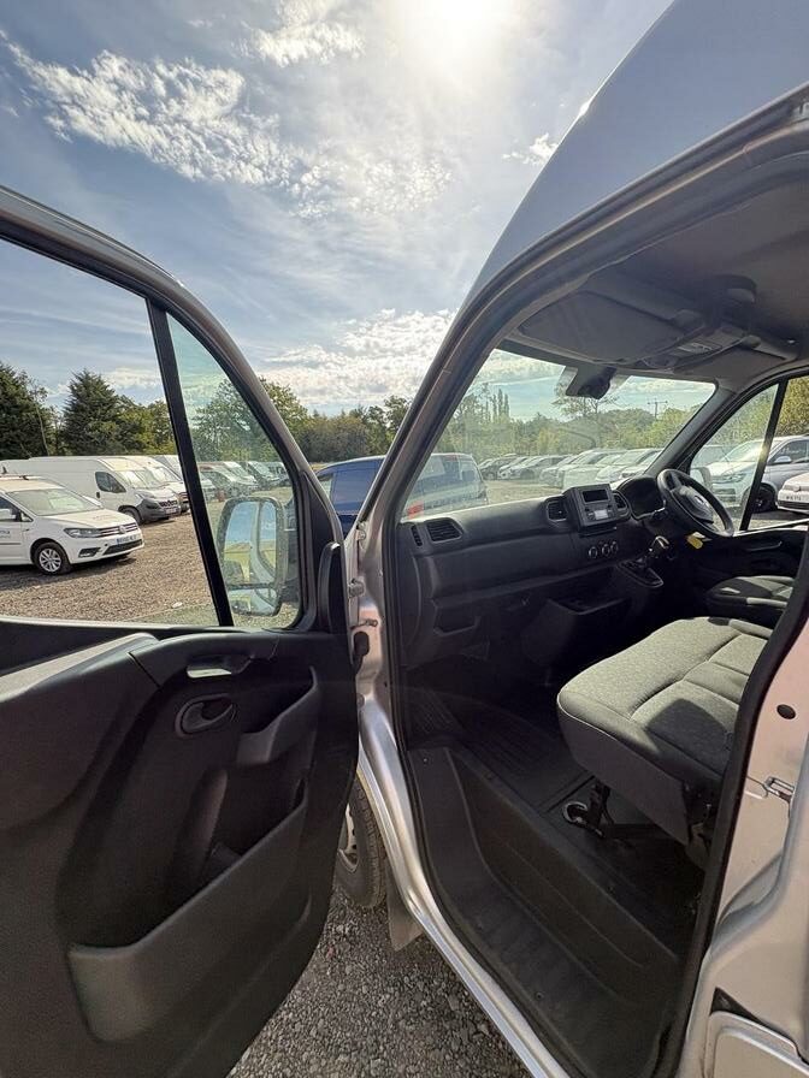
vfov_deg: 102.1
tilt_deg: -3.3
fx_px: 436
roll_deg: +0.4
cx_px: 404
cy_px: 539
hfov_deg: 85.7
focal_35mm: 14
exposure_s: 1/512
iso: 40
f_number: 2.2
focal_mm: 2.22
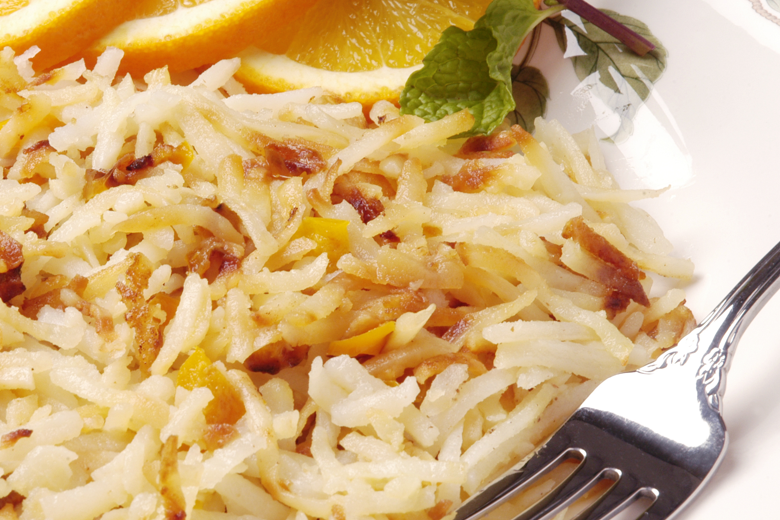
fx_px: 3033
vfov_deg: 9.8
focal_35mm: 140
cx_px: 205
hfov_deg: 14.6
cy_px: 288
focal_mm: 62
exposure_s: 1/160
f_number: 20
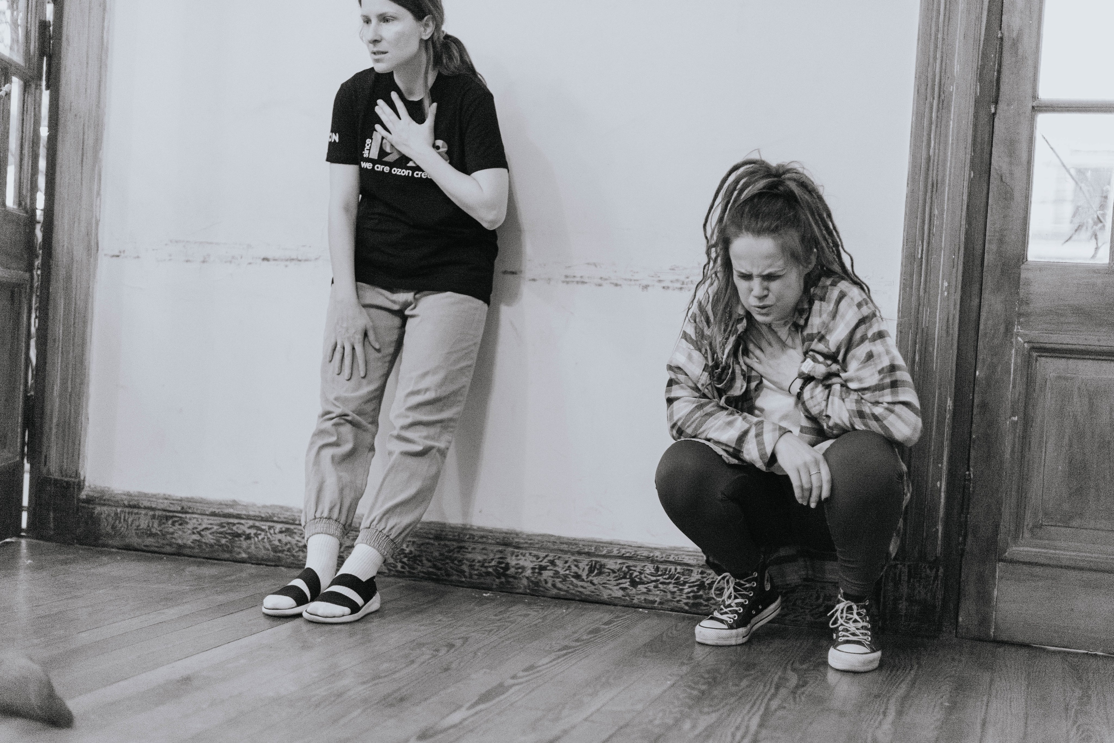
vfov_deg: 27.0
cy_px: 372
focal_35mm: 50
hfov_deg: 39.6
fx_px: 1548
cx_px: 557
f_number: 1.4
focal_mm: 50
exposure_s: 1/400
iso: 6400
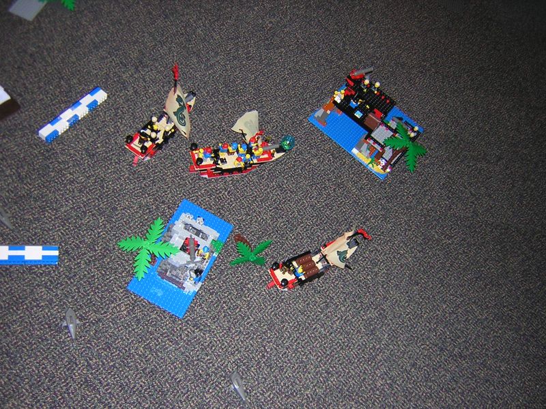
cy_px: 204
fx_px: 568
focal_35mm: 36
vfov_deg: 39.7
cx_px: 273
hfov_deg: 51.4
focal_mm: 4.7
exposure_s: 1/60.1
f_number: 2.6
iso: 168
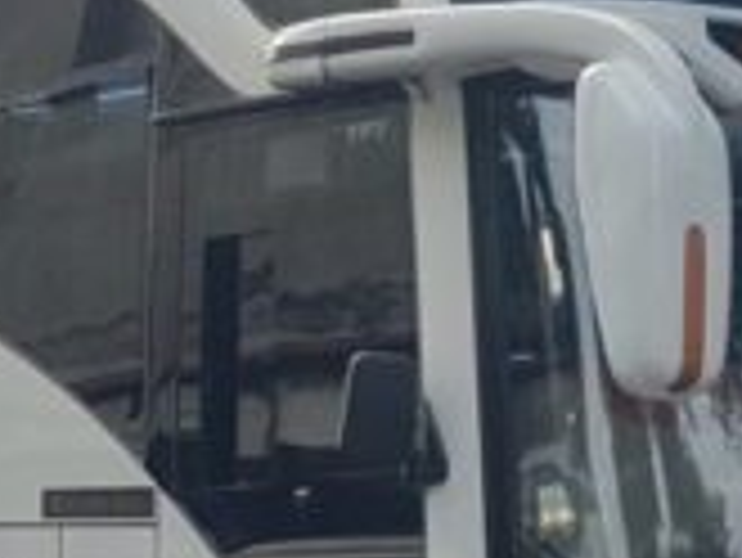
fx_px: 3454
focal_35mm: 161
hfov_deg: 12.1
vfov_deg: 9.2
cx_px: -36
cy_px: 342
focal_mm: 4.3
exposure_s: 1/487
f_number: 1.7
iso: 40
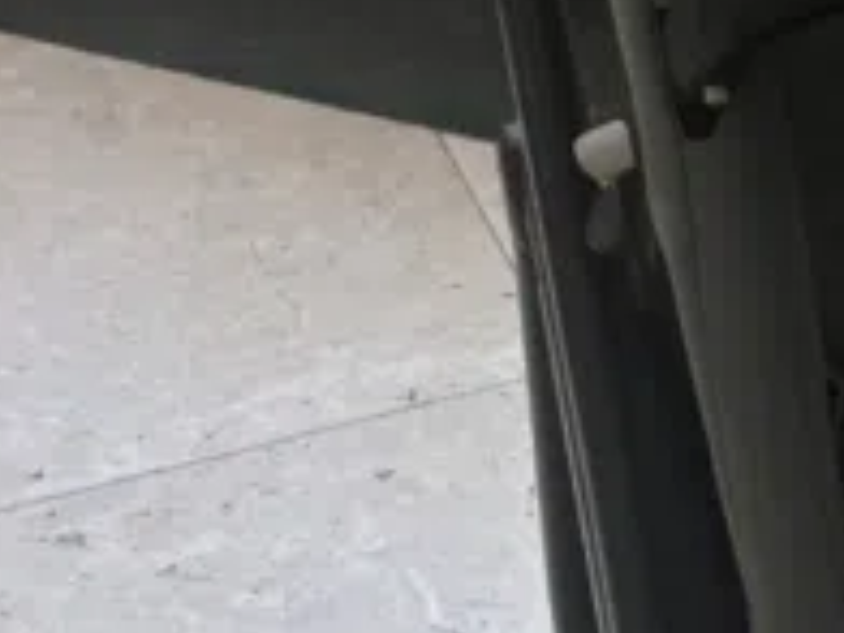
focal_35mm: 85
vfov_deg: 17.4
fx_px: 2072
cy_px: 258
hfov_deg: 20.0
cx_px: 1257
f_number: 1.6
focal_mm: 5.96
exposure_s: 1/78
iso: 125
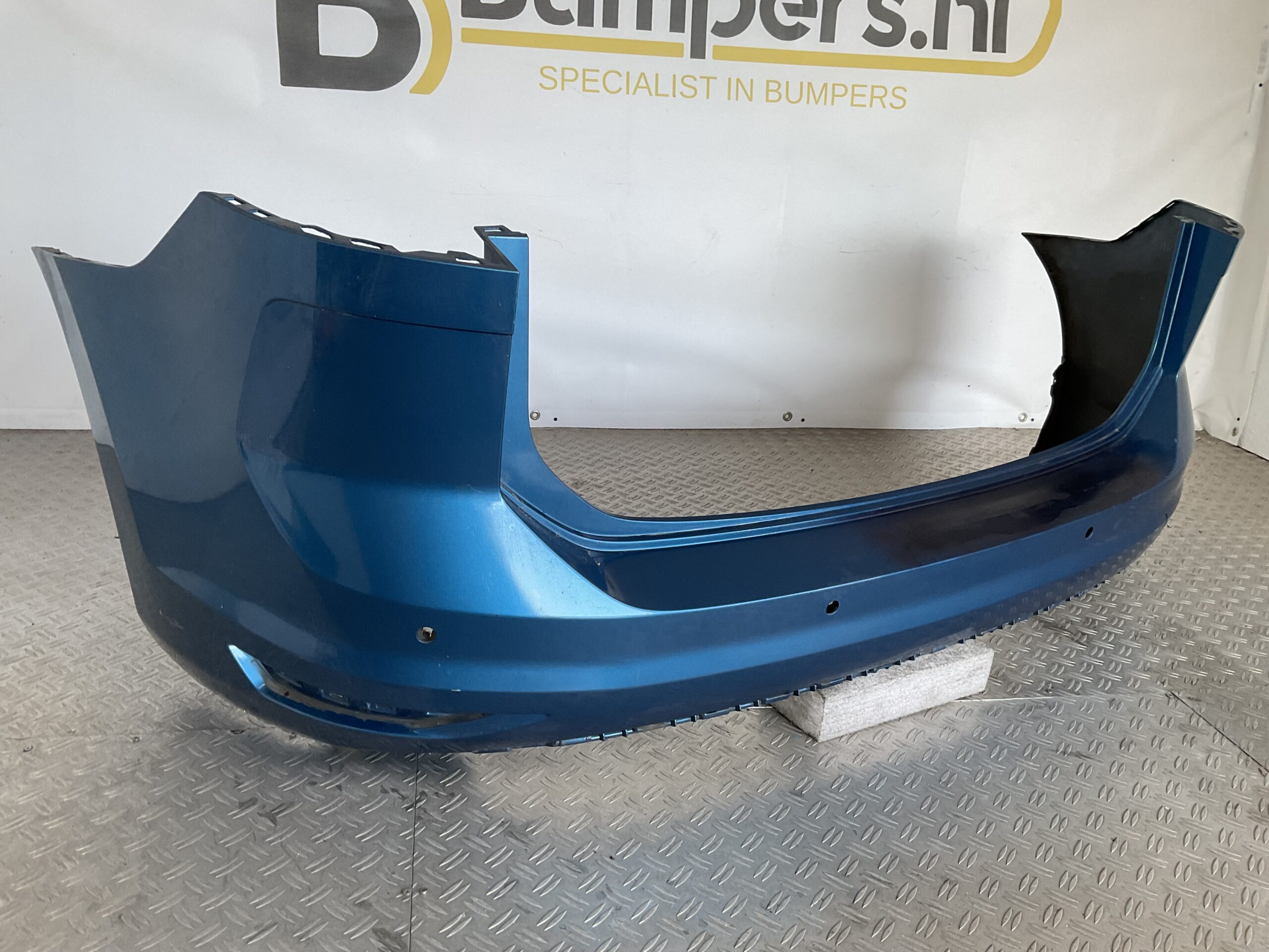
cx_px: 634
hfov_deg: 61.7
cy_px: 476
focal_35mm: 29
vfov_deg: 48.2
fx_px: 1063
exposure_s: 1/100
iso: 40
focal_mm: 3
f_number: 1.8
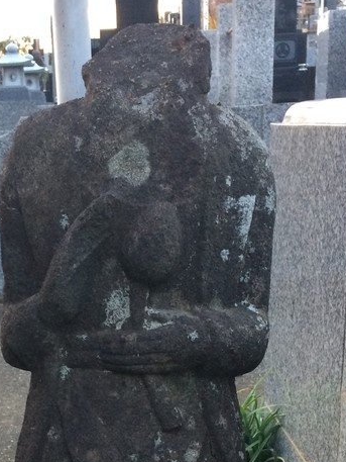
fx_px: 866
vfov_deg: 28.2
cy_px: 449
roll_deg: +3.2
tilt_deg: -22.6
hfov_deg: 22.4
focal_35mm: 65
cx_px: 100
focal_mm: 4.15
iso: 125
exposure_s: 1/30
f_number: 2.2
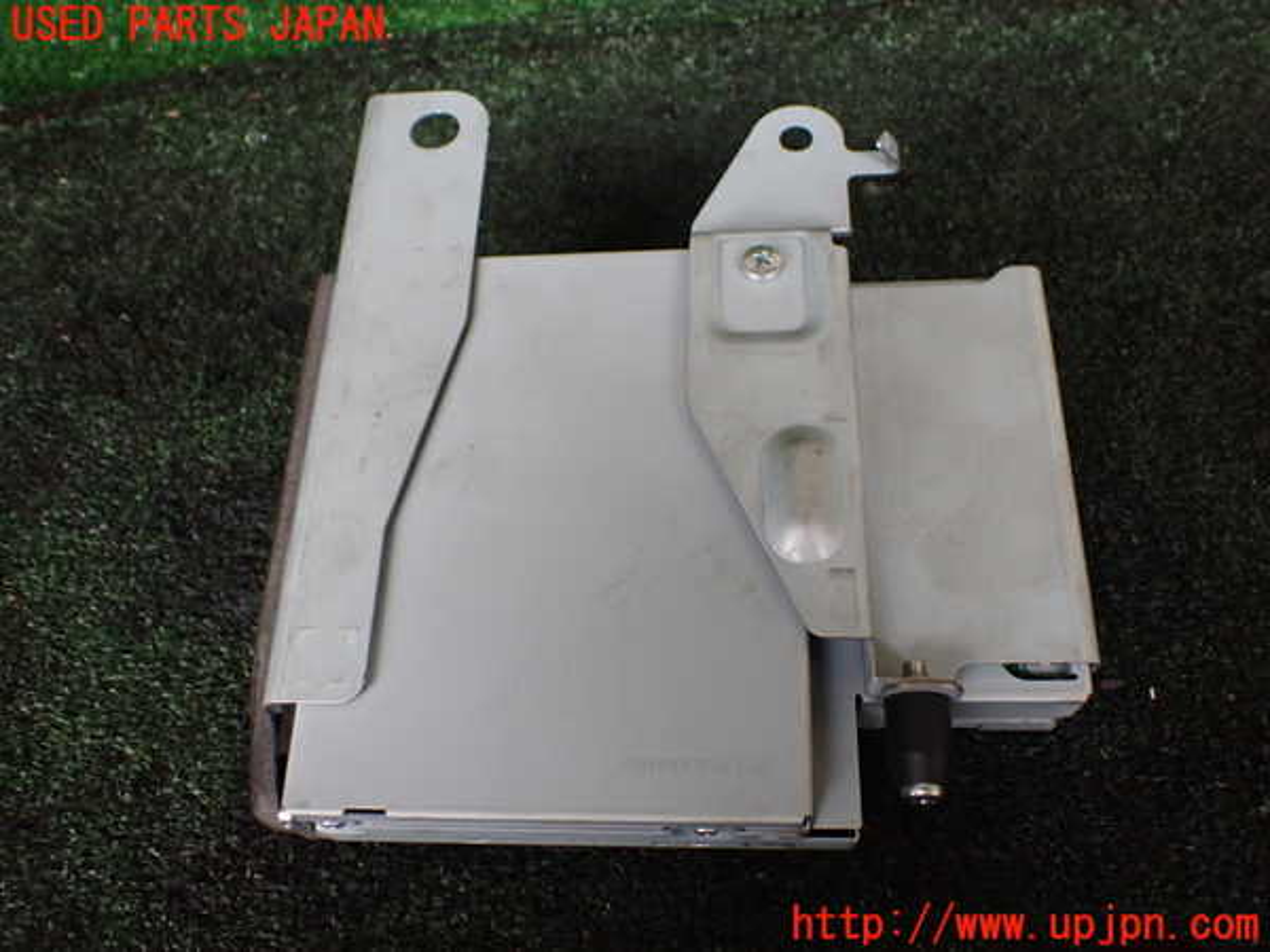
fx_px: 1101
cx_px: 635
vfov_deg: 46.8
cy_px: 476
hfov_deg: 60.0
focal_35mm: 30
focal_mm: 5.4
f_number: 2.3
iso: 640
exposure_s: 1/125
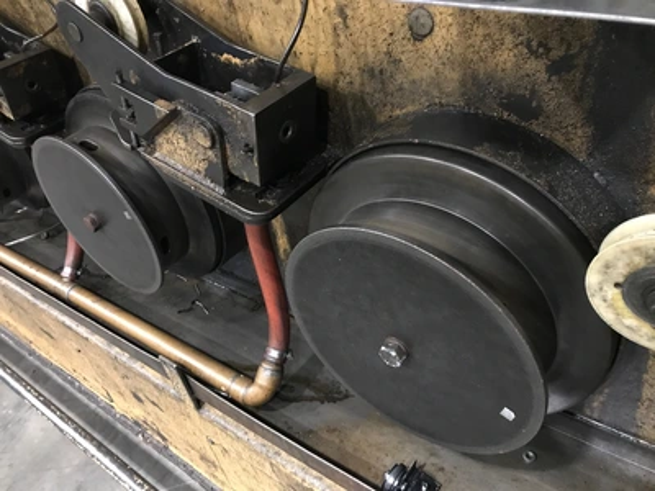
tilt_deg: -36.9
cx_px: 328
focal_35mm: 28
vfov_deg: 49.7
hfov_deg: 63.4
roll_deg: +11.7
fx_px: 530
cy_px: 246
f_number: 1.8
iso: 100
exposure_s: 1/4
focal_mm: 3.99
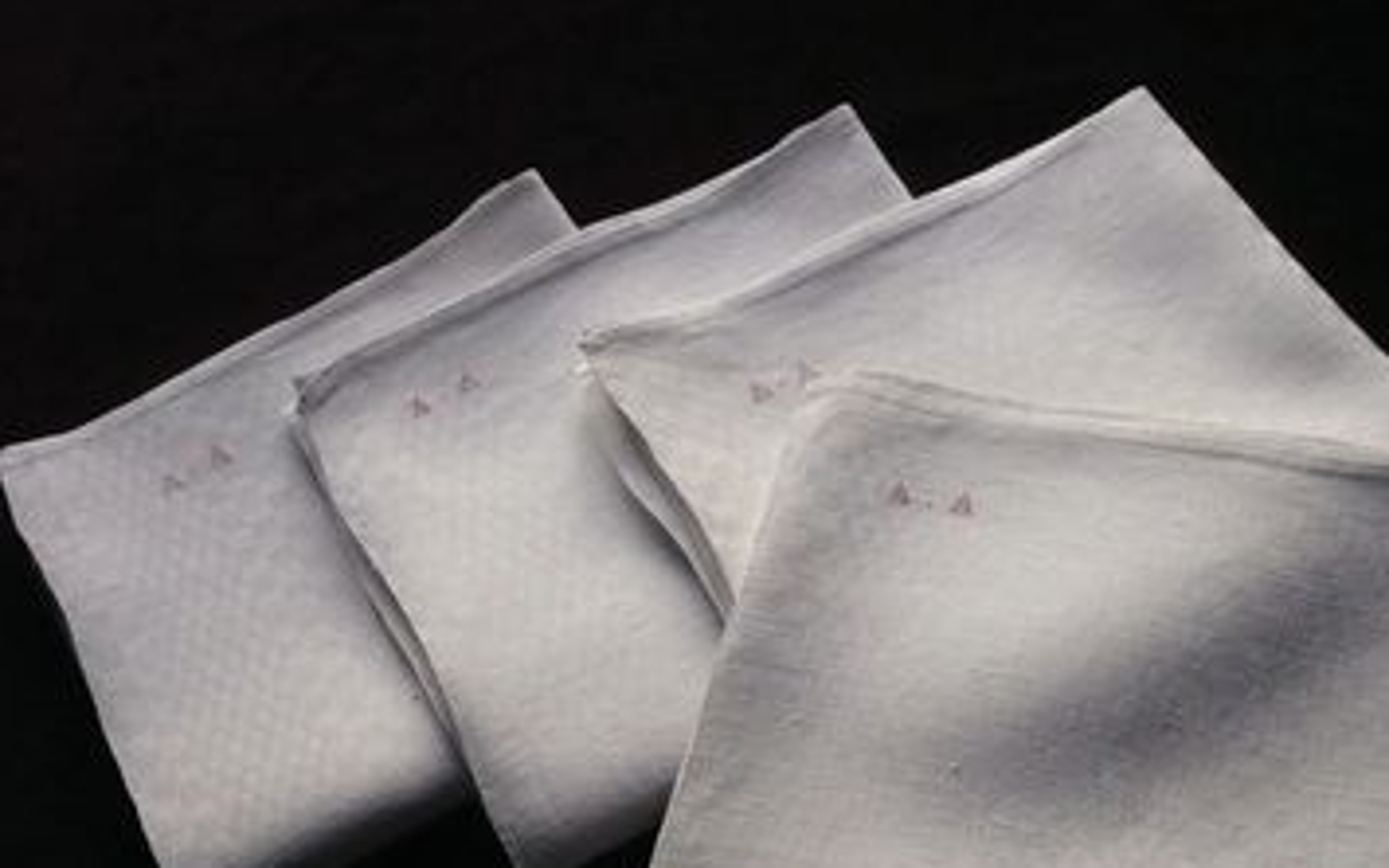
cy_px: 626
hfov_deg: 43.4
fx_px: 1742
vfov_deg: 27.7
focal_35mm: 46
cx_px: 790
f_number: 2.8
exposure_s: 1/400
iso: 400
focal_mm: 5.8
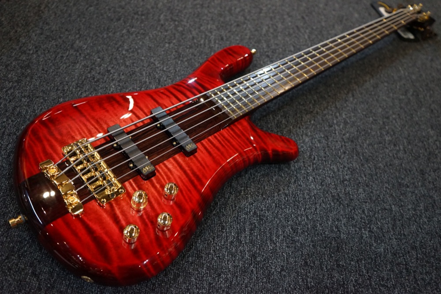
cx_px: 220
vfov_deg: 46.4
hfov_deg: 65.5
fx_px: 343
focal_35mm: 28
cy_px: 147
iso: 4000
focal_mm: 28
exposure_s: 1/160
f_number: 3.5
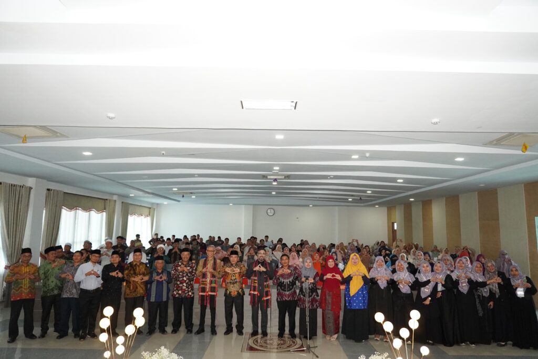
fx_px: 359
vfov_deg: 53.1
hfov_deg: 73.7
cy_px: 180
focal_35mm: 24
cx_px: 269
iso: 2500
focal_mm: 16
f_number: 3.5
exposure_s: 1/160
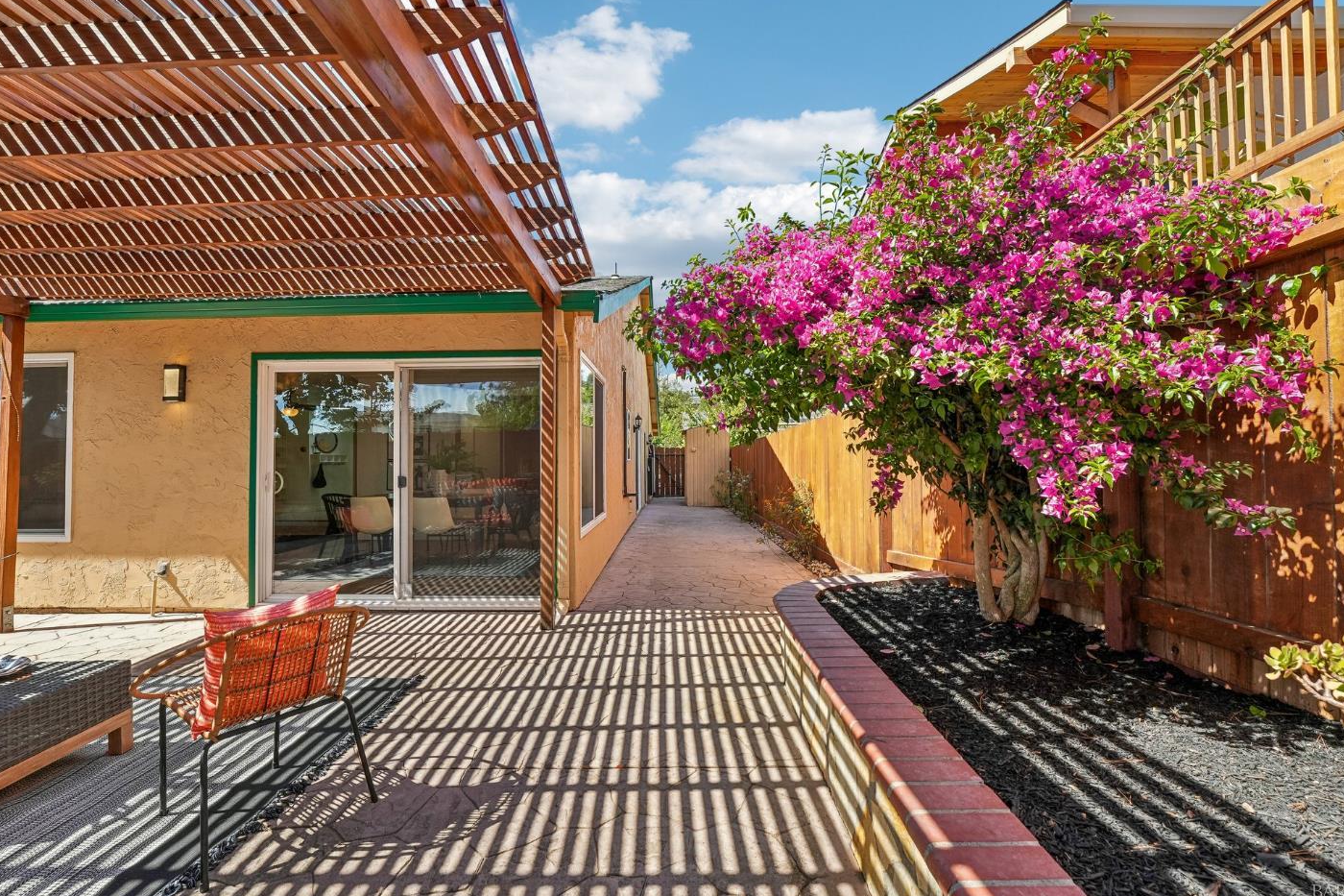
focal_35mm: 15
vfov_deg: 77.3
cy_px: 446
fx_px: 560
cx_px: 670
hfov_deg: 100.4
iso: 640
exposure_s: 1/320
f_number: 8
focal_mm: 14
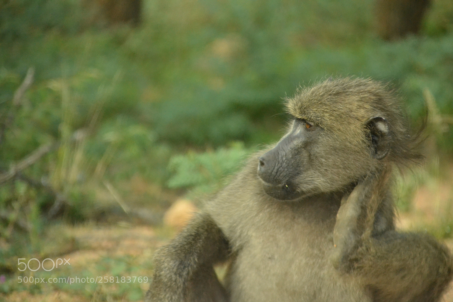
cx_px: 226
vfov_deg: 4.6
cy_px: 151
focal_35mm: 300
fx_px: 3774
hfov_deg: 6.9
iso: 3200
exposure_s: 1/400
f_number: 6.3
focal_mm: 200
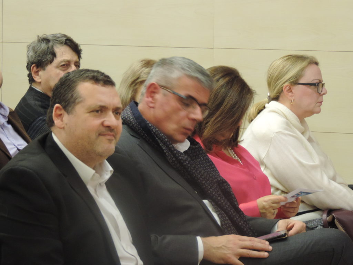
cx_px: 176
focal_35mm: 170
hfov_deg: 11.6
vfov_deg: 8.7
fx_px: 1734
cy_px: 132
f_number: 4.5
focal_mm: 30.3
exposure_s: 1/13
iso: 800
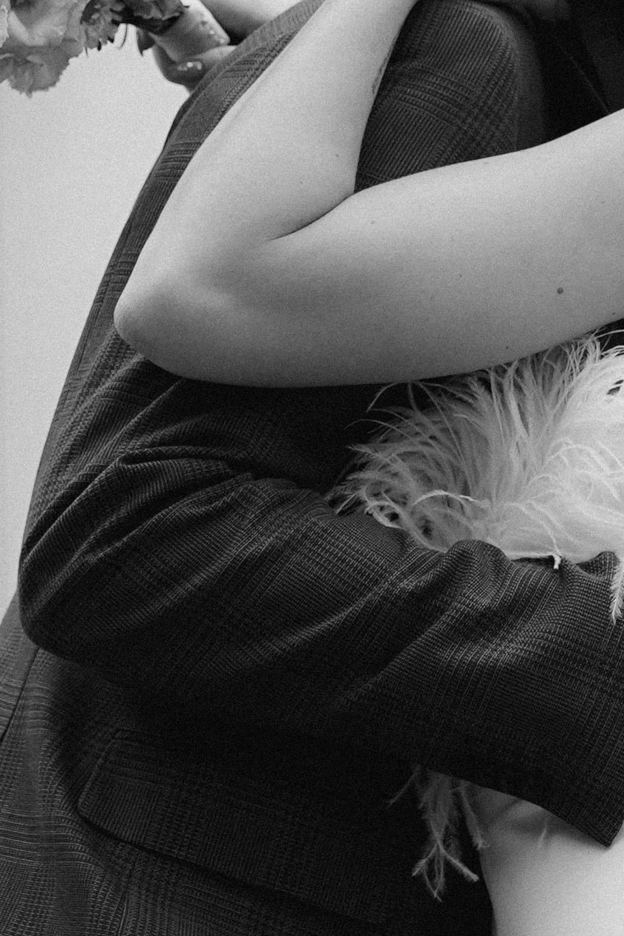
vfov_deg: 15.3
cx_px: 512
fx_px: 3458
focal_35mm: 133
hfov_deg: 10.3
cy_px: 221
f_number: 4
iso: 200
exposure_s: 1/640
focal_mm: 32
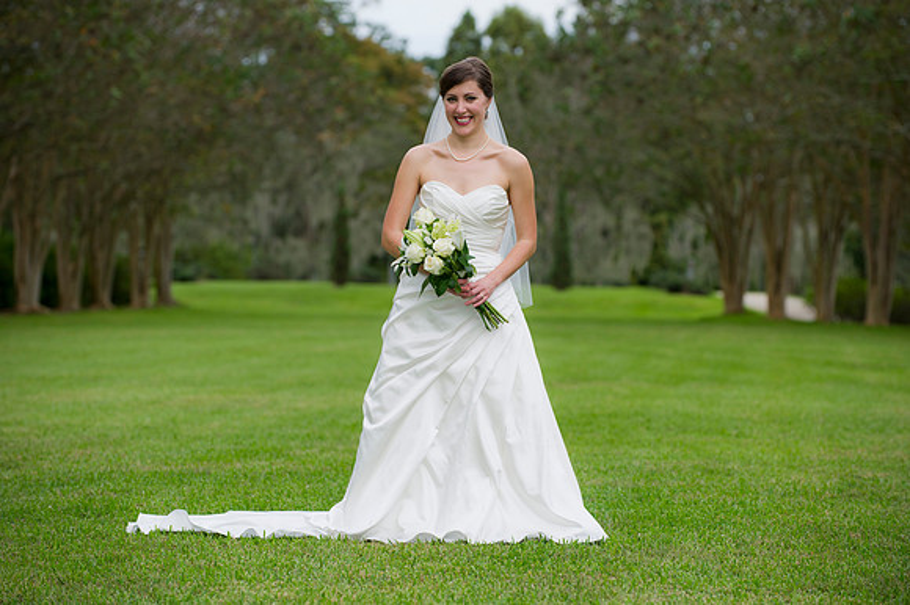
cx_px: 455
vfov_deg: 10.1
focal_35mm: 135
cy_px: 302
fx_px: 3410
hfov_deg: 15.2
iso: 400
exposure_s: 1/250
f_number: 3.5
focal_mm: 135
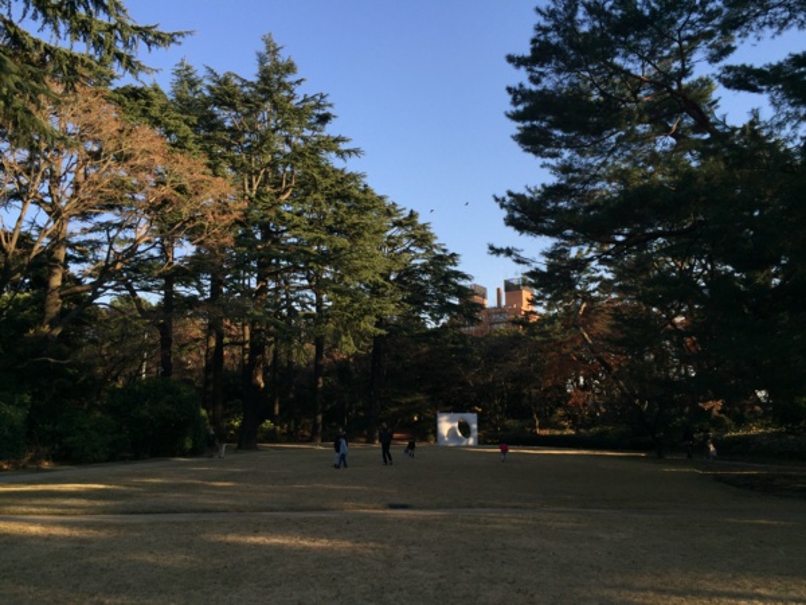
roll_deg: +0.5
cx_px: 403
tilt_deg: +9.2
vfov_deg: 48.2
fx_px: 675
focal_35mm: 29
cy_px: 302
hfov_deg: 61.7
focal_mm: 4.15
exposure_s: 1/1319
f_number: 2.2
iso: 32
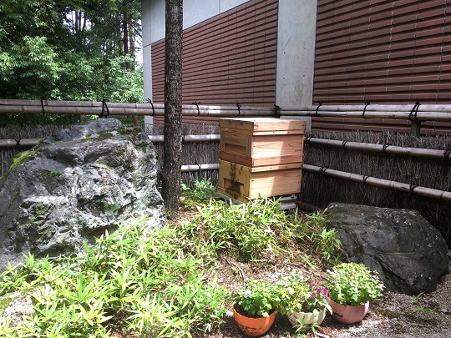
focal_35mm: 29
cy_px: 169
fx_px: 378
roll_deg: -0.2
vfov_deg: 48.2
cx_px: 226
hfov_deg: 61.7
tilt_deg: -8.5
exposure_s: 1/133
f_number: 2.2
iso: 25
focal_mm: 4.15
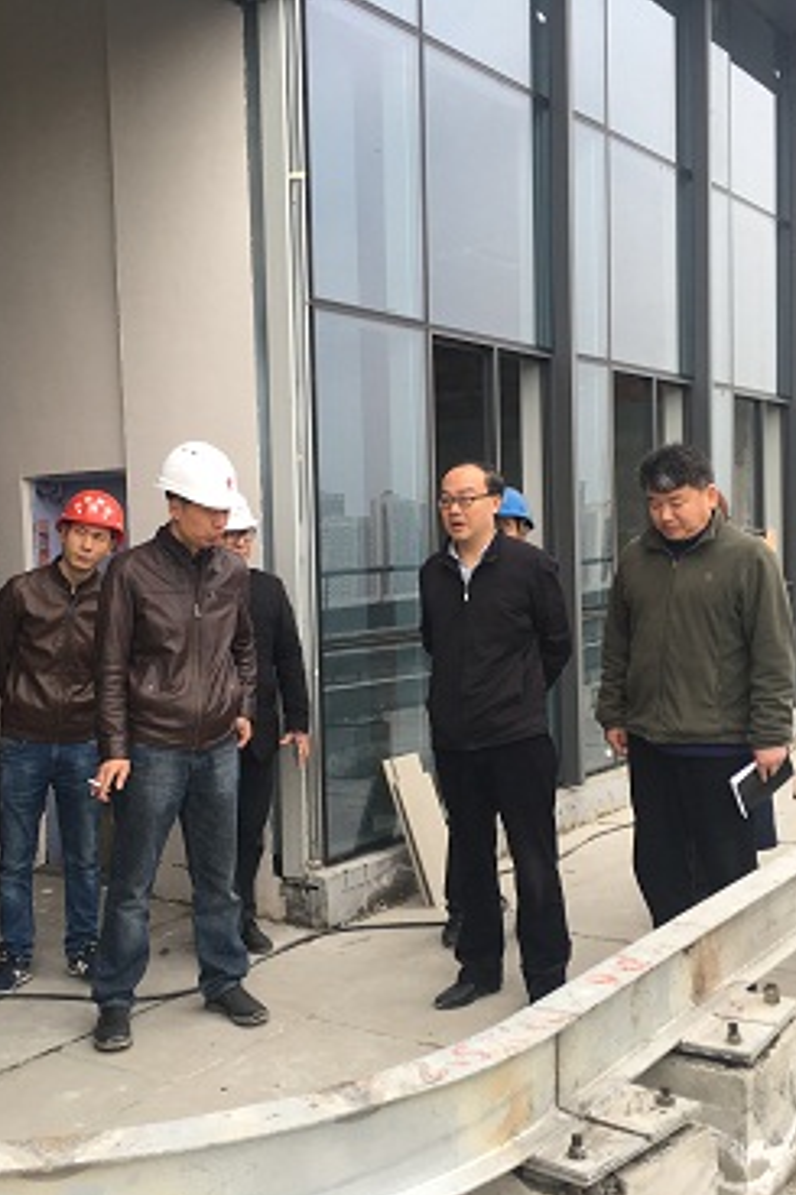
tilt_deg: -2.1
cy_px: 606
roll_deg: +1.8
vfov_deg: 47.4
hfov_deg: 32.5
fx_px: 1361
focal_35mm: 41
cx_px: 325
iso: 32
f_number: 2.2
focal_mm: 4.15
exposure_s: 1/100
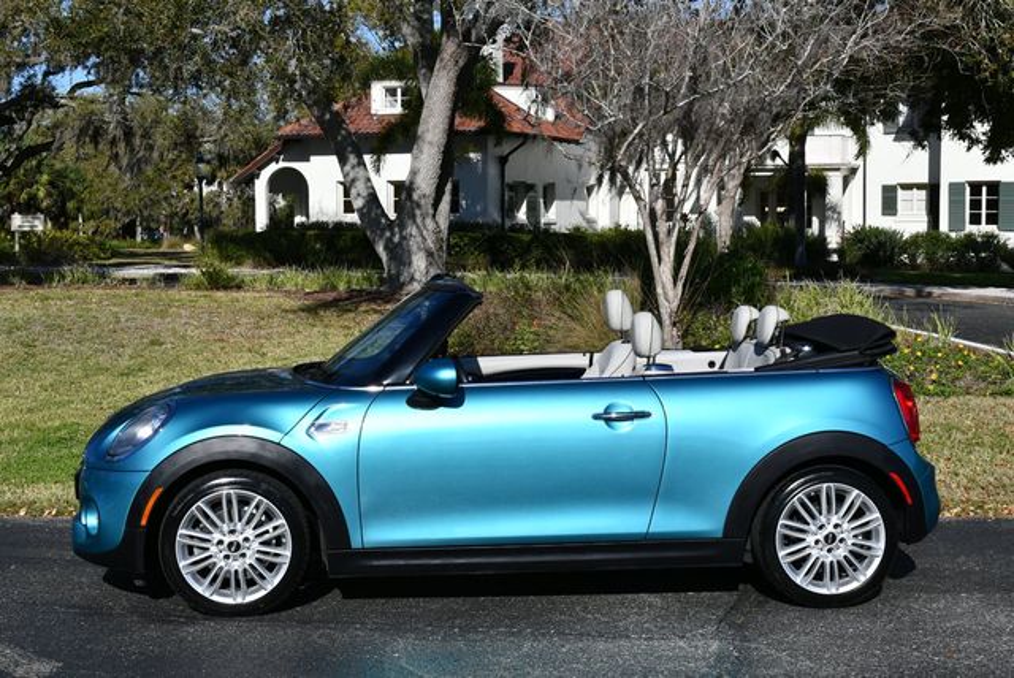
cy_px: 339
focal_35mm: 56
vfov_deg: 24.2
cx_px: 507
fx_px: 1579
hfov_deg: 35.6
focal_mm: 28
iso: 100
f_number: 9
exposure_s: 1/320
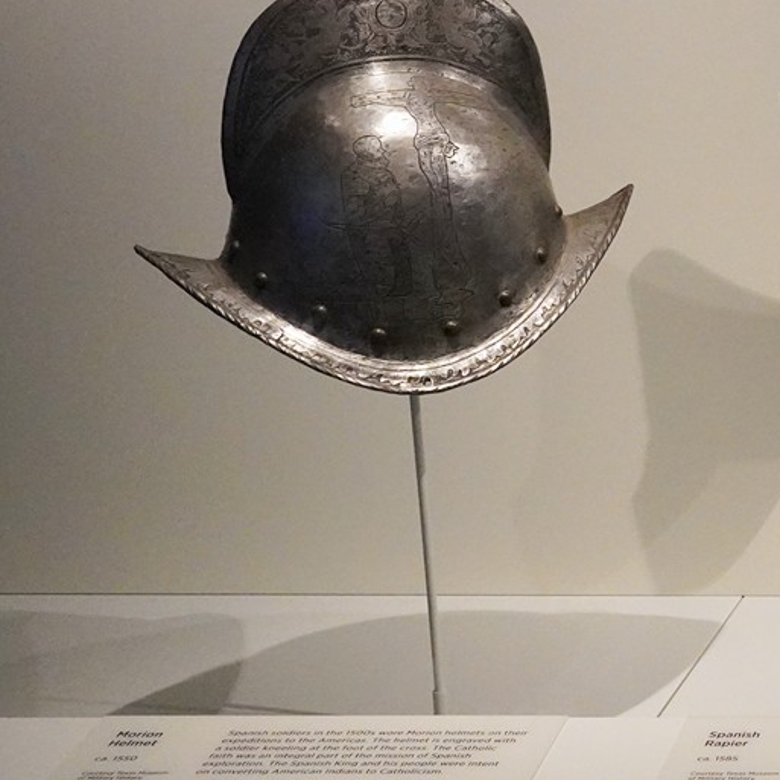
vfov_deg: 16.1
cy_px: 9
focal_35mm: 106
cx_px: 1447
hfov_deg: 14.3
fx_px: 2702
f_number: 7.1
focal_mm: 32
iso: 8000
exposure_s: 1/100
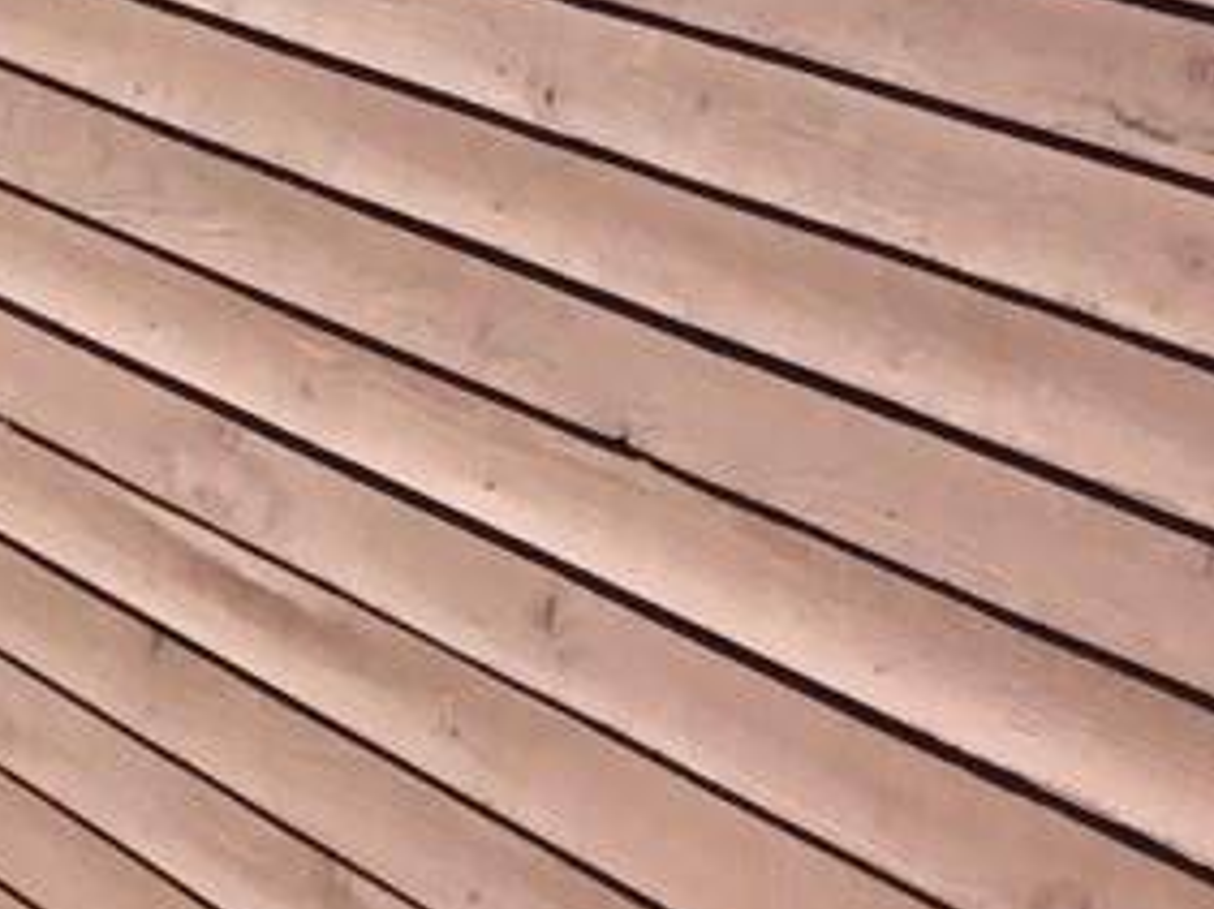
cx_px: -1399
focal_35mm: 176
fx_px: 6167
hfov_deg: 10.2
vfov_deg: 8.3
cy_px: -228
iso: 25
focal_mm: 3.3
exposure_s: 1/815
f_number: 2.4
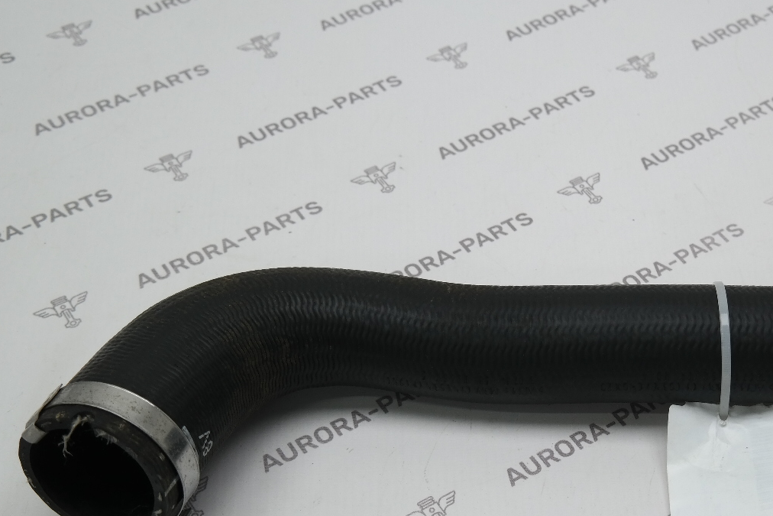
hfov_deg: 28.4
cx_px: 590
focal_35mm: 70
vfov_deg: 19.4
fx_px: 1503
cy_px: 320
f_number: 4
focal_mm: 27
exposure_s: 1/100
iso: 200
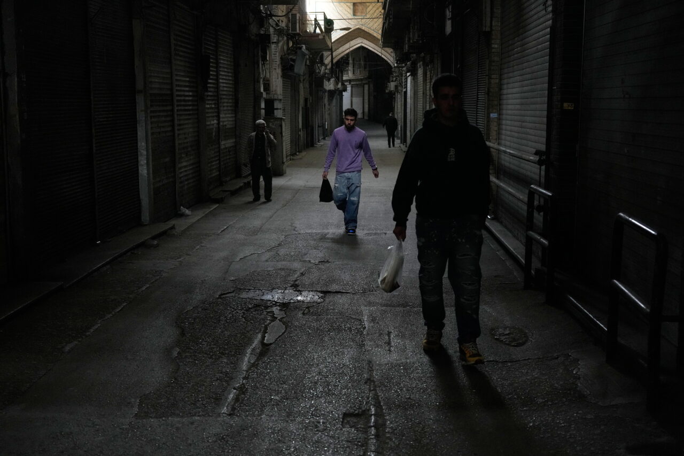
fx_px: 817
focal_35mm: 43
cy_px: 228
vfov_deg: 31.2
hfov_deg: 45.4
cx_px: 342
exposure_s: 1/400
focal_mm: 43
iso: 3200
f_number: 5
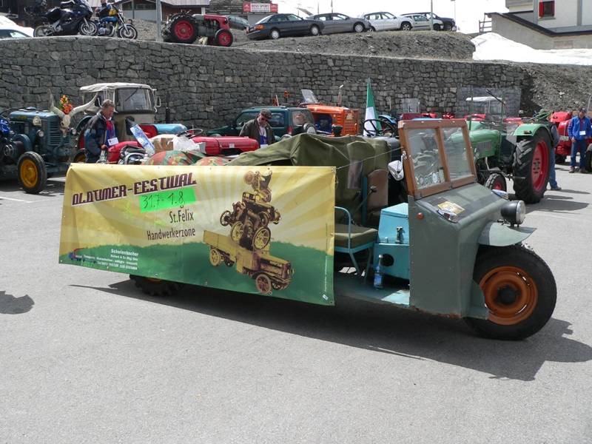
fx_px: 616
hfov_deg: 51.4
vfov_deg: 39.7
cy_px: 222
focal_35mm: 36
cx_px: 296
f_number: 4.6
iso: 80
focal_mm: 6
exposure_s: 1/500
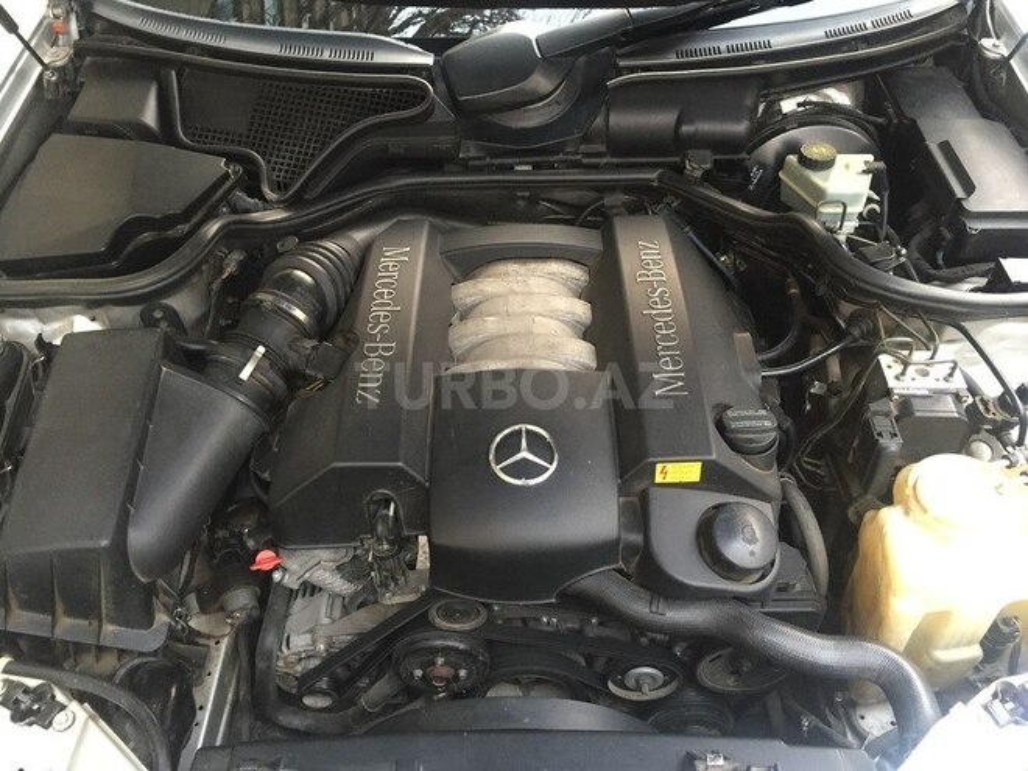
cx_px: 514
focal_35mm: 29
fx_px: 861
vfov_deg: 48.2
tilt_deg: -46.9
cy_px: 386
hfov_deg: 61.7
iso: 320
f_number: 2.2
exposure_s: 1/33
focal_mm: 4.15
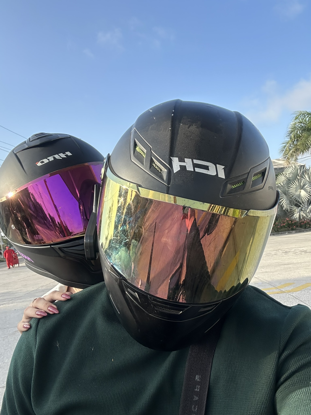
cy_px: 208
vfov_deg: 60.0
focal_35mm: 30
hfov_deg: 46.8
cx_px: 156
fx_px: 359
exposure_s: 1/496
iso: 25
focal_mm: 2.69
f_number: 1.9
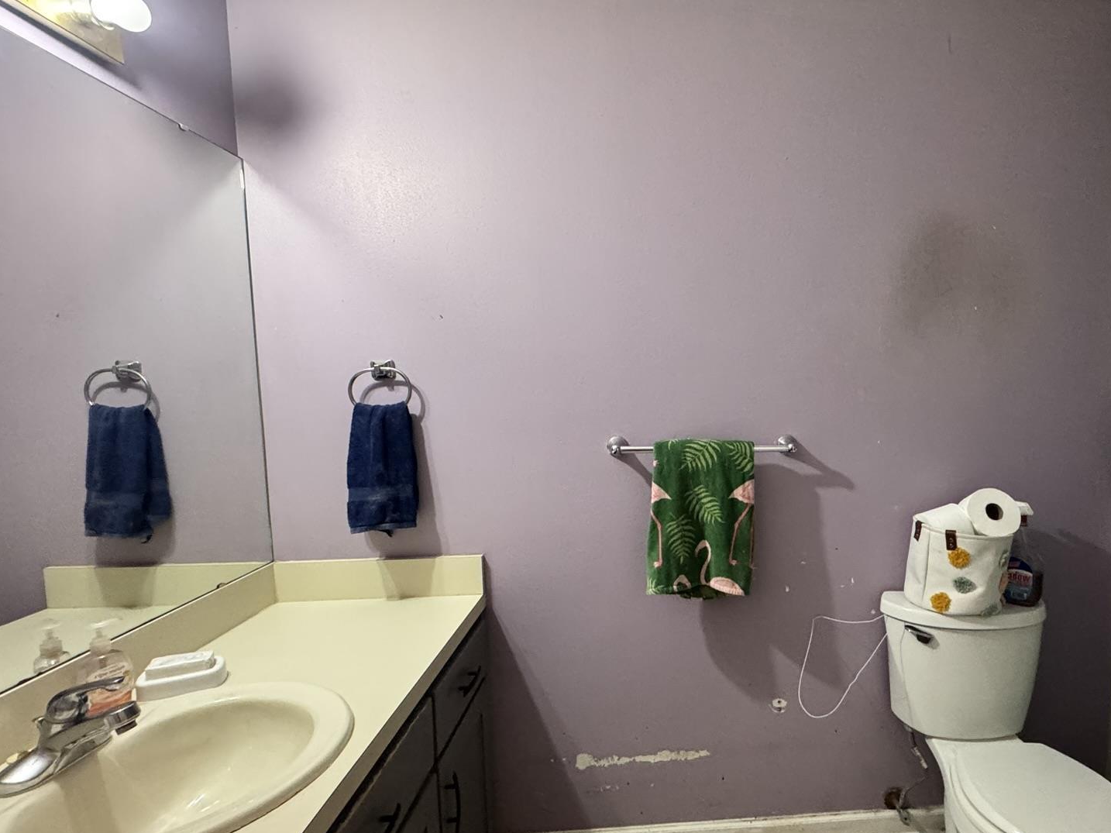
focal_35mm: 20
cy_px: 446
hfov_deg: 80.0
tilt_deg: -5.7
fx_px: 642
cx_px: 704
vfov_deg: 65.9
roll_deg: +0.2
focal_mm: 2.22
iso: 640
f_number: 2.2
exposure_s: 1/60
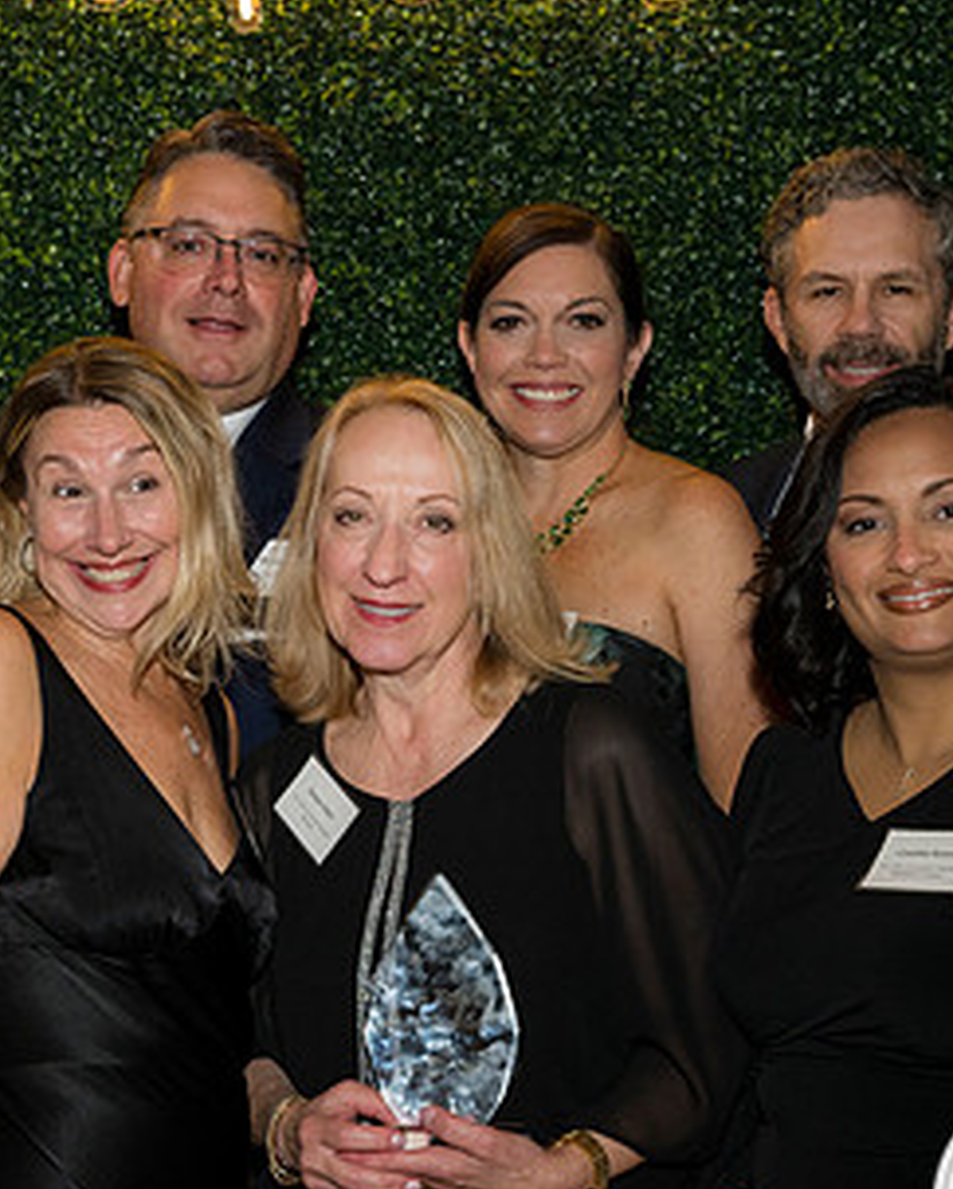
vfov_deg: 21.7
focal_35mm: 88
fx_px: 3098
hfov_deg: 17.3
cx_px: 192
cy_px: 708
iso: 800
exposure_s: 1/160
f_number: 5
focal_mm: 49
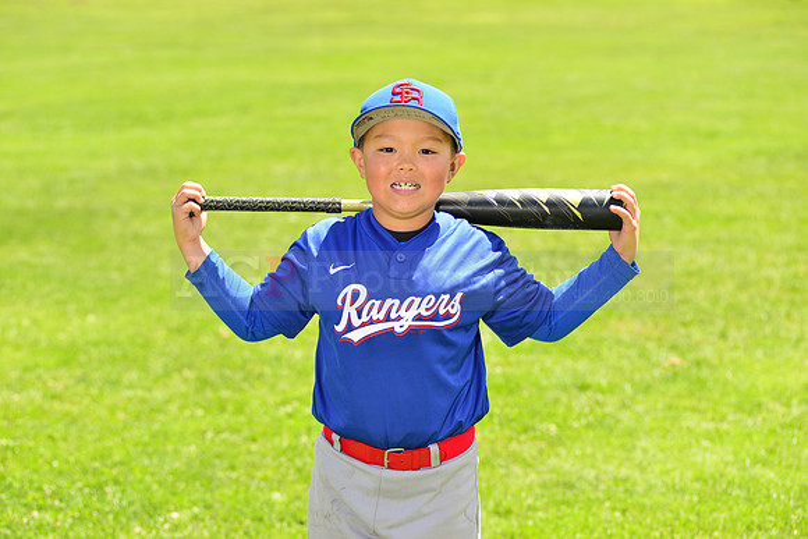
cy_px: 270
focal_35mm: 95
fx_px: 2133
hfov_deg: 21.5
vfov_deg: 14.4
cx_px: 404
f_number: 5
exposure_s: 1/250
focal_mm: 95
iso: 100
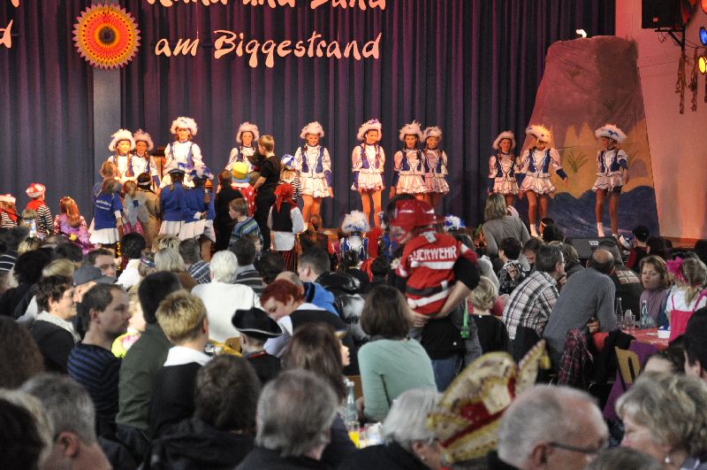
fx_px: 2059
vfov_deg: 13.0
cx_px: 354
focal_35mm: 105
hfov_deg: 19.5
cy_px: 235
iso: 1600
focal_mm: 70
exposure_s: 1/60
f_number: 5.3
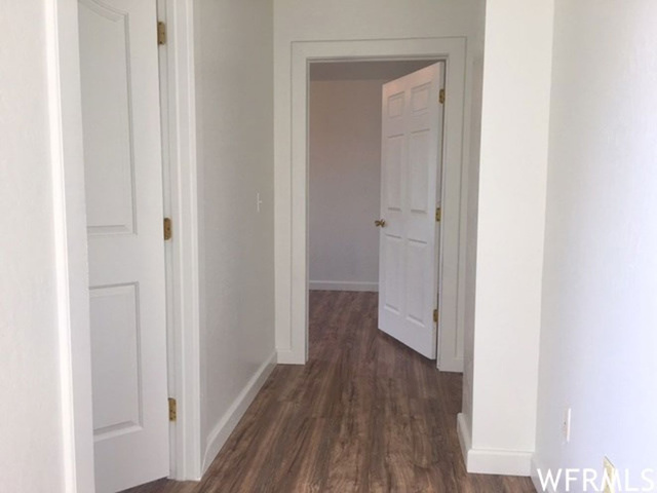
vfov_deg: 48.2
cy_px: 246
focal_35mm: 29
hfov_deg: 61.7
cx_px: 328
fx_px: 550
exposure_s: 1/40
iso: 32
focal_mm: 4.15
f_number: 2.2
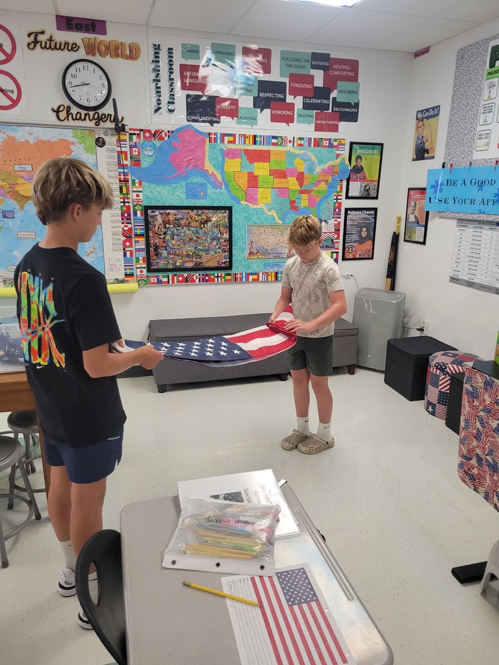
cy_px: 332
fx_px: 500
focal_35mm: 26
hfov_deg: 53.1
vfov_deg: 67.3
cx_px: 250
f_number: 1.8
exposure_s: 1/120
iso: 320
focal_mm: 5.4
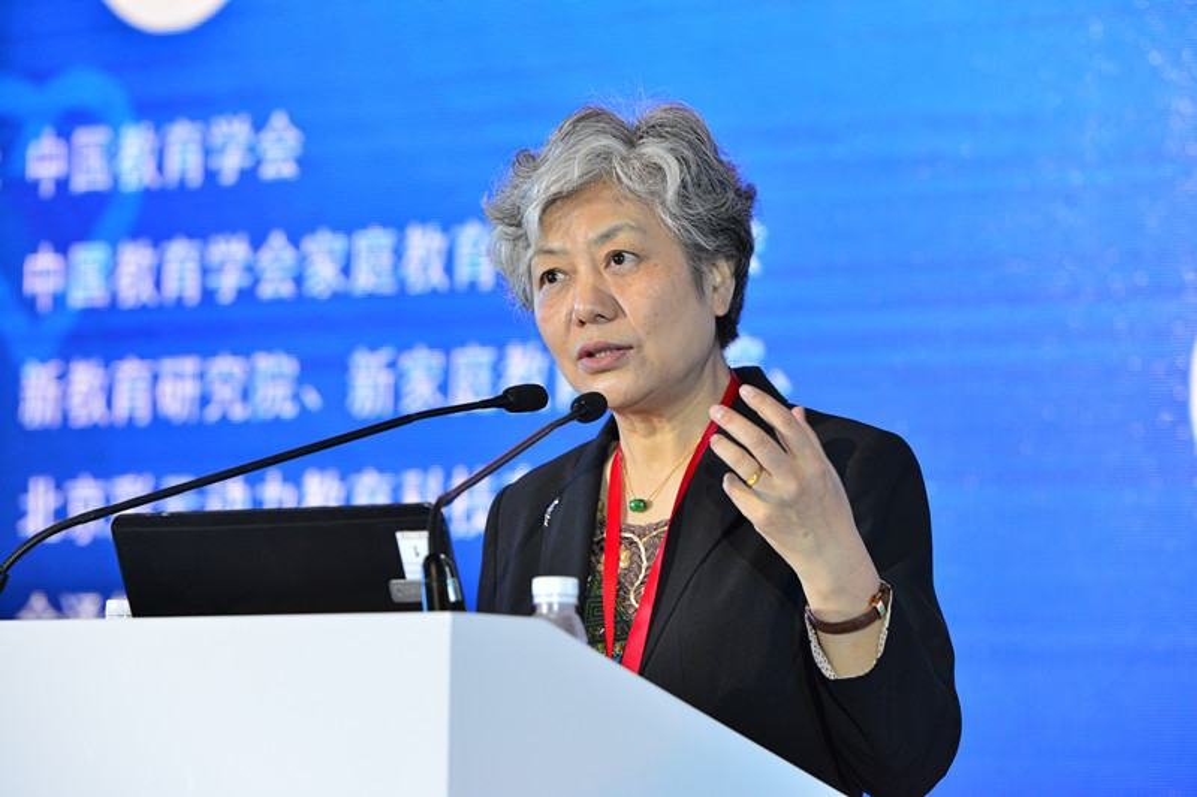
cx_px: 598
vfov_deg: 8.3
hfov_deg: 12.5
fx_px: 5485
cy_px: 398
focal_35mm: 165
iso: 1000
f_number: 5.6
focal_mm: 165
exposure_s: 1/125
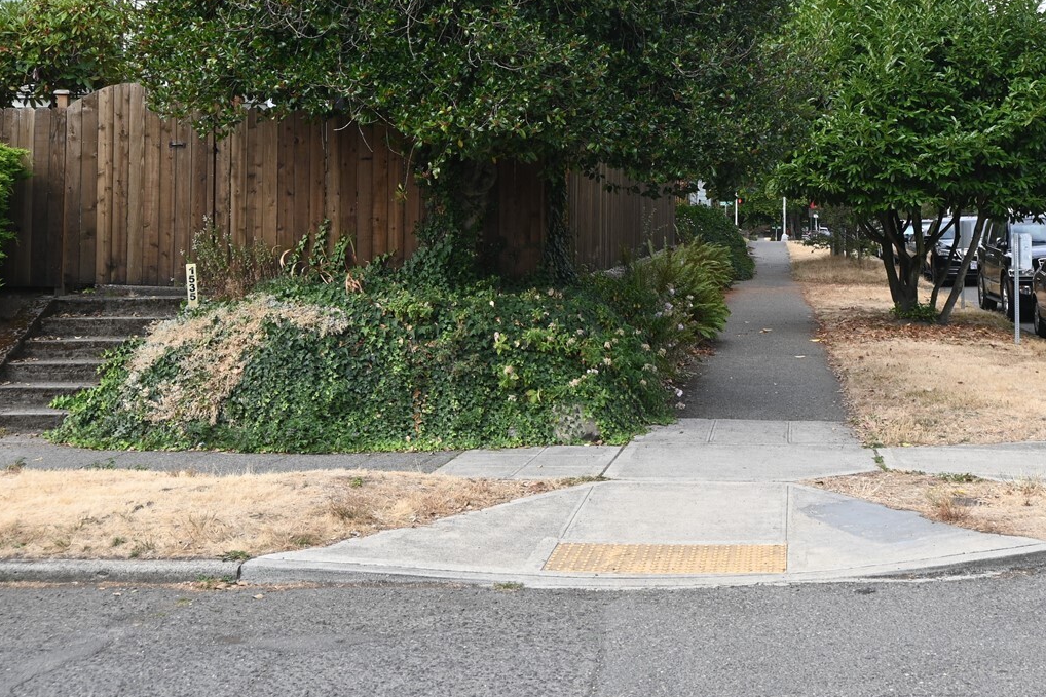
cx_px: 734
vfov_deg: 23.8
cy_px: 175
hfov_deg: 35.0
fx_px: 1634
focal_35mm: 56
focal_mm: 22.5
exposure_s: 1/160
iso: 100
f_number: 6.3
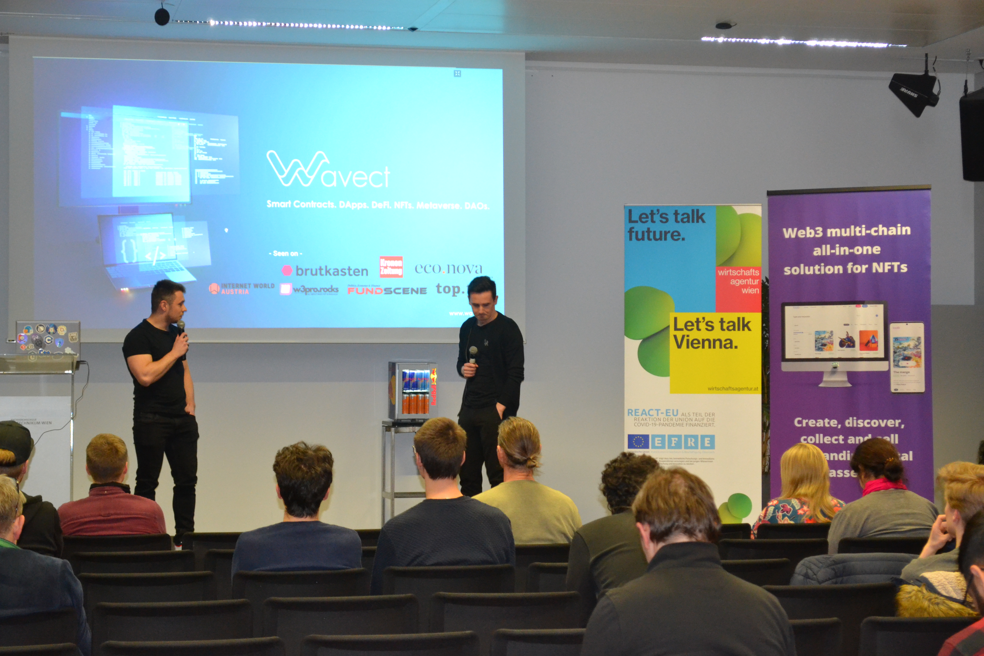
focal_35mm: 75
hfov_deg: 27.0
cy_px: 328
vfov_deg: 18.2
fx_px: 2050
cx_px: 492
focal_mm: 50
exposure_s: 1/60
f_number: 5.6
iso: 2200
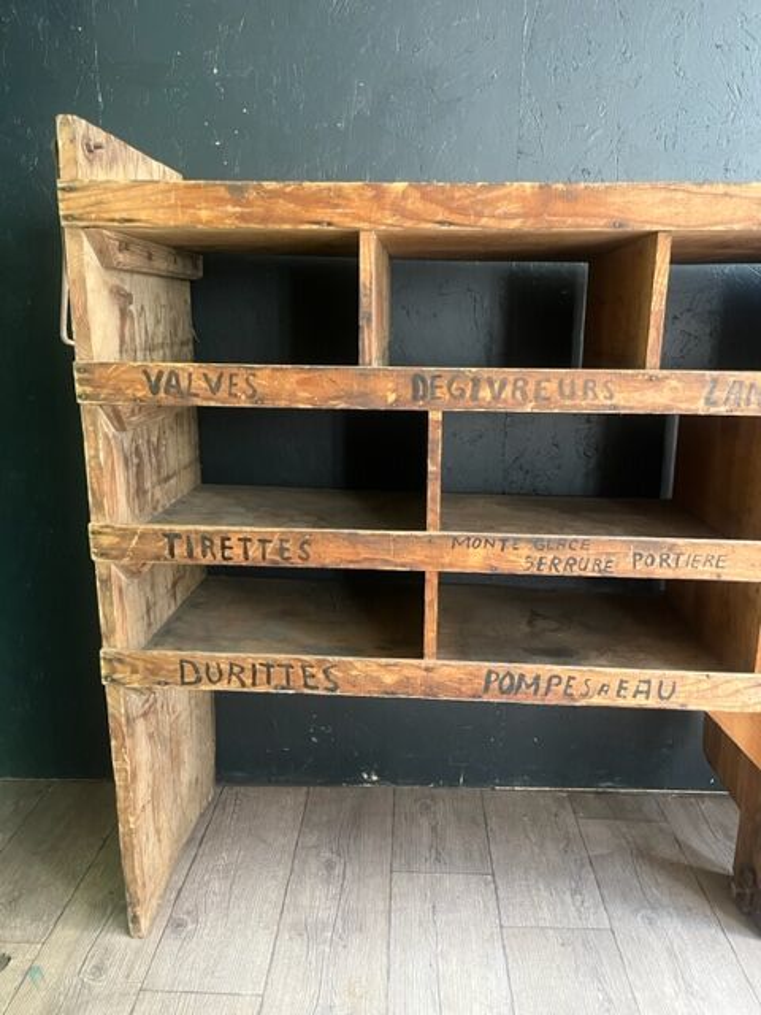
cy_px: 508
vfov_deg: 67.3
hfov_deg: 53.1
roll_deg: +0.2
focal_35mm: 26
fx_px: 762
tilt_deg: -14.4
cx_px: 380
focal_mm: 5.1
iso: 500
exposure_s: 1/60
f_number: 1.6
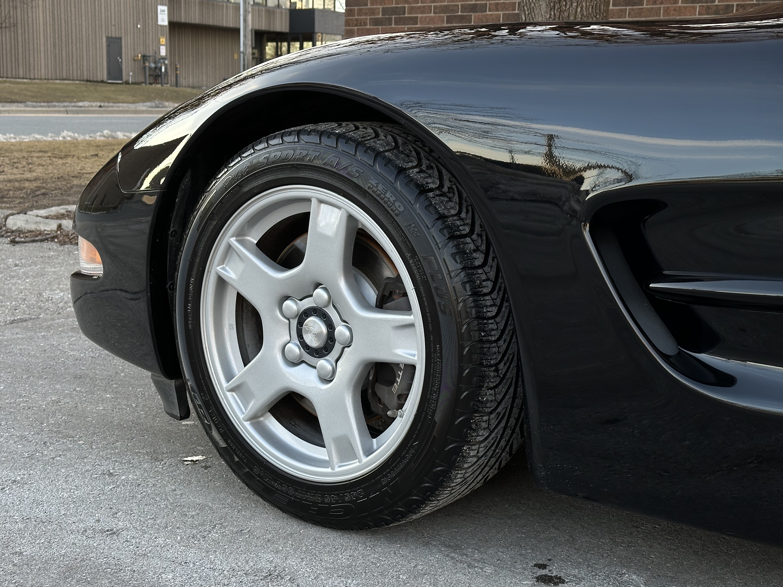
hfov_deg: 37.5
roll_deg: -0.9
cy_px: 287
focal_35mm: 51
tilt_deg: -9.9
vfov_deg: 28.6
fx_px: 1154
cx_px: 368
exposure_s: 1/564
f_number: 1.78
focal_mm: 6.86
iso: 64
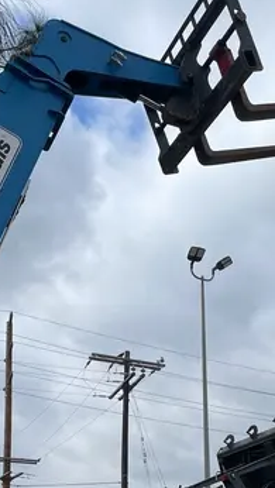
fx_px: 777
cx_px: 144
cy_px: 459
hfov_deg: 20.1
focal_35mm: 60
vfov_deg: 32.7
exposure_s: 1/6897
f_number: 1.6
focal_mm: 4.2
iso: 50
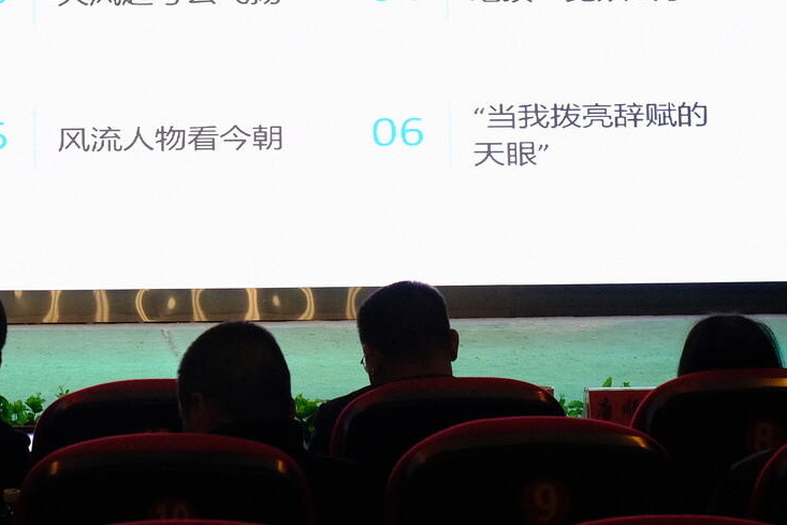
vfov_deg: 12.2
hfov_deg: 18.4
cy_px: -114
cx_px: 169
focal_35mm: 110
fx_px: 2405
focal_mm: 27.9
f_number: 5
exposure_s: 1/60
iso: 1250
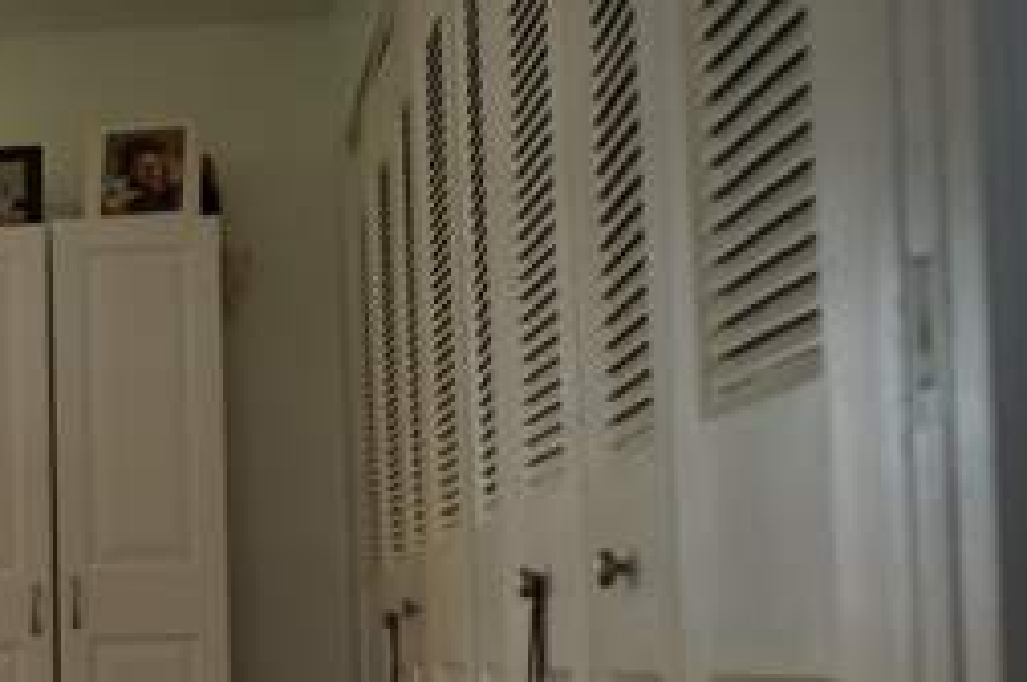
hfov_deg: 33.3
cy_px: 629
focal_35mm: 57
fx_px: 1624
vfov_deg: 23.0
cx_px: 101
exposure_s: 1/60
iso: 125
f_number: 4
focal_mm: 30
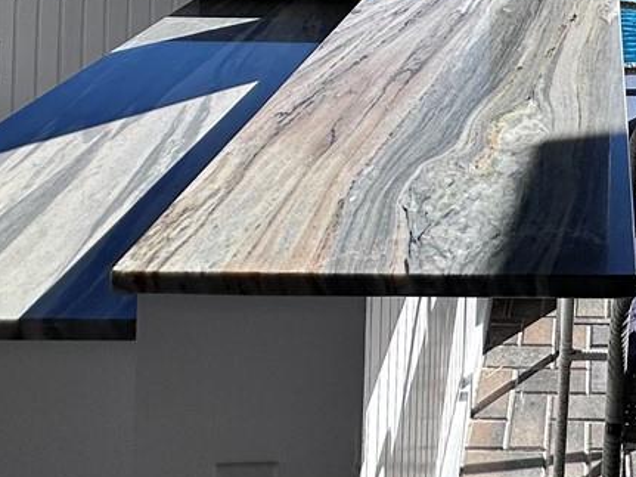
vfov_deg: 22.2
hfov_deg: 33.7
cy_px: -270
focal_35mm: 52
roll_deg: -1.7
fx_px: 955
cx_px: 633
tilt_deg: +1.0
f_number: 2.2
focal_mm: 2.22
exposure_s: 1/2398
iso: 40
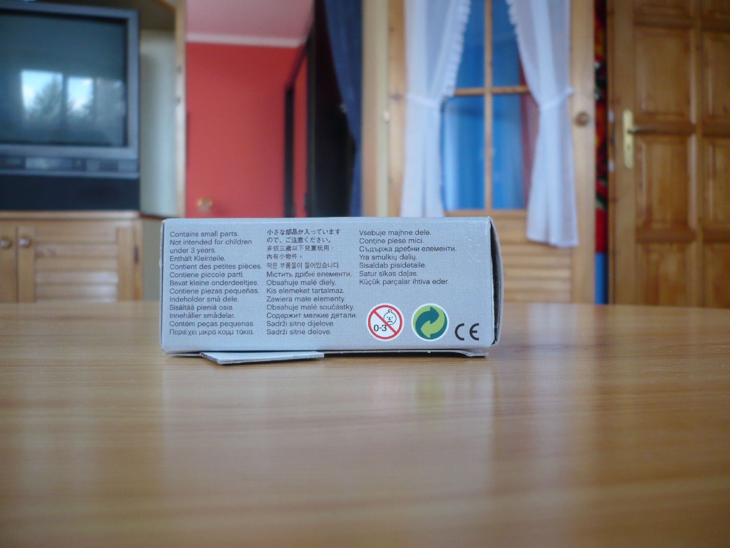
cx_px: 365
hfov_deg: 52.6
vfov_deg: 40.7
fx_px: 738
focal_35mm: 35
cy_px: 274
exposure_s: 1/25
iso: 100
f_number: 2.8
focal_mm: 5.8
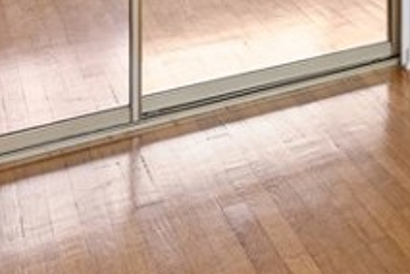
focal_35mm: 77
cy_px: -275
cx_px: 753
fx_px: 877
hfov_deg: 19.3
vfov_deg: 14.6
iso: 320
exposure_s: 1/20
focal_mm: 16
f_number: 9
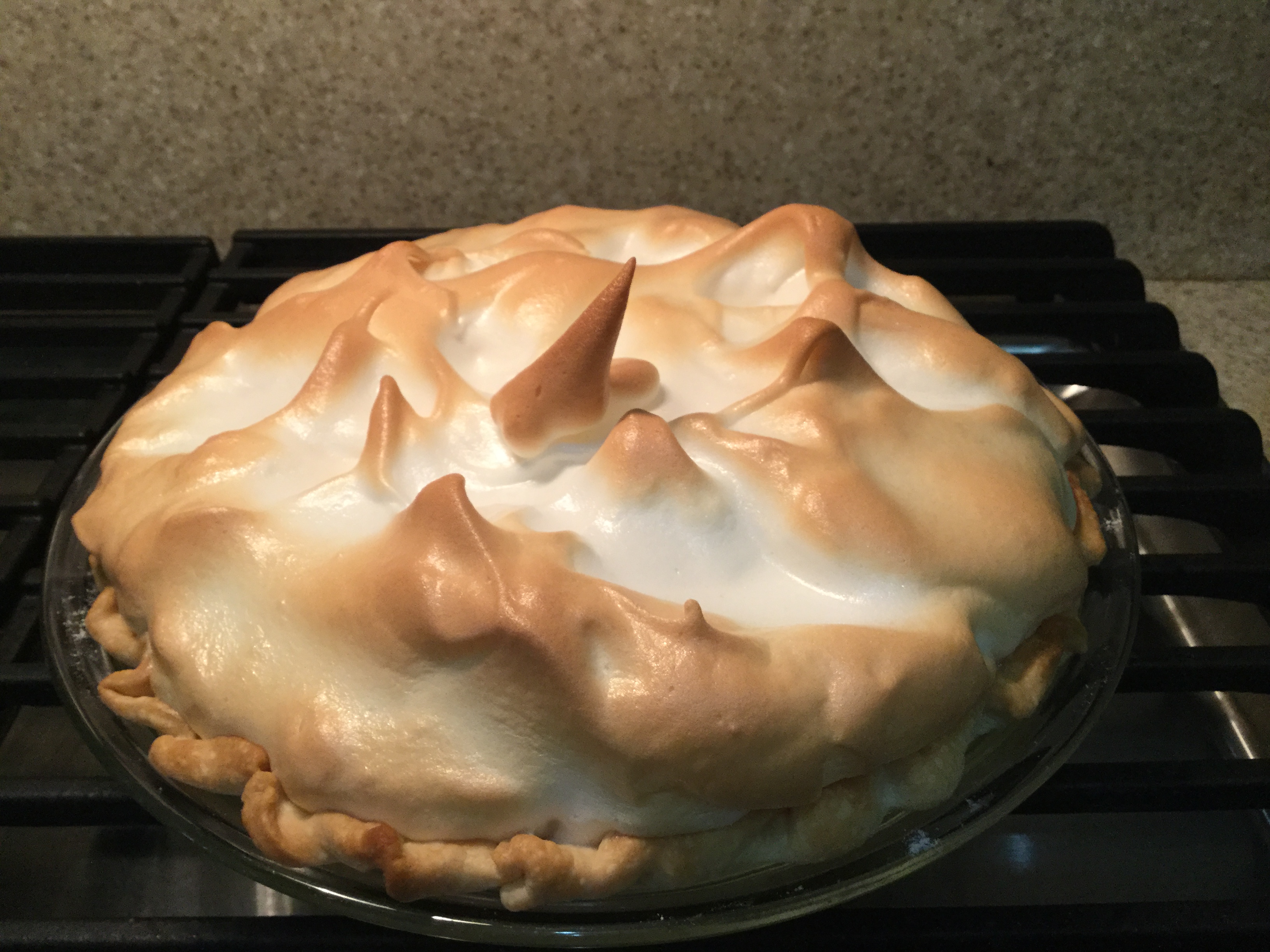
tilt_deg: -37.3
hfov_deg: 58.4
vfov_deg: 45.4
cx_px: 635
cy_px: 476
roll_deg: -2.1
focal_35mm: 31
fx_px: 1137
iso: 100
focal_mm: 3.3
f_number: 2.4
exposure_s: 1/30
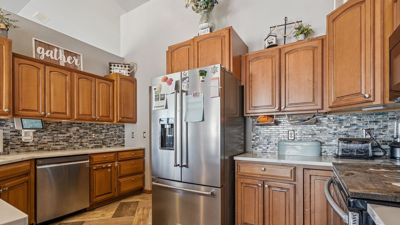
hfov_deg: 95.9
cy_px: 133
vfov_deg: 63.4
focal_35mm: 17
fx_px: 180
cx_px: 201
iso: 400
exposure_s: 1/6
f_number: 9
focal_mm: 16
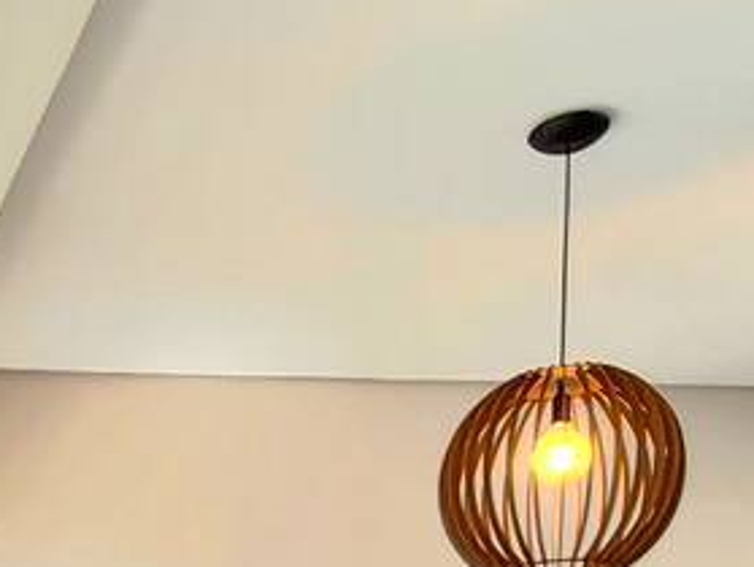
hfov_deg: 24.5
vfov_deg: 18.3
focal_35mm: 67
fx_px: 1461
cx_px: -276
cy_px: 961
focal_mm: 2.2
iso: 250
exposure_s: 1/60.2
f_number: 2.2
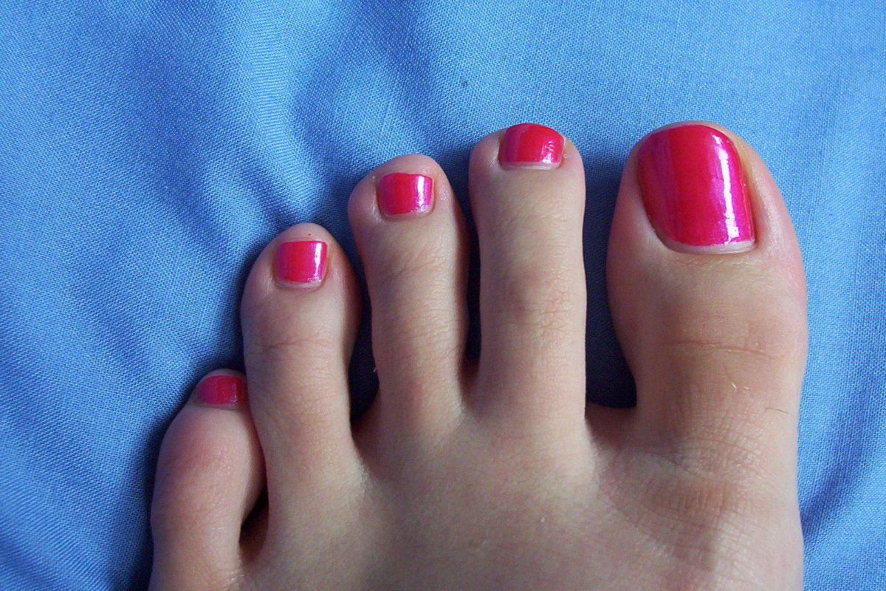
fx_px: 1058
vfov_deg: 31.2
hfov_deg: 45.4
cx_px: 443
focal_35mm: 43
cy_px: 296
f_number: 2.73
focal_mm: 5.77
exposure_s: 1/61.2
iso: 200
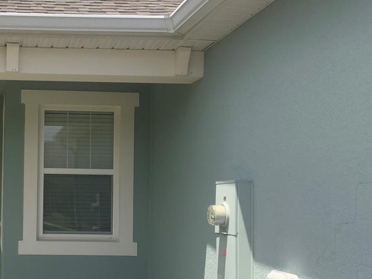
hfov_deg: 30.4
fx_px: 655
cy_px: 190
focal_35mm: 61
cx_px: 41
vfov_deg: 23.9
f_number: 1.8
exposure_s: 1/1675
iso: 16
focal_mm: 3
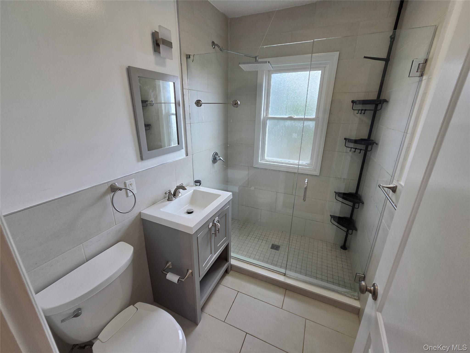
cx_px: 235
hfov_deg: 106.2
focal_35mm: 13
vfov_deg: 89.9
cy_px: 176
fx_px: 177
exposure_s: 1/120
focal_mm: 2.2
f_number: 2.2
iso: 80
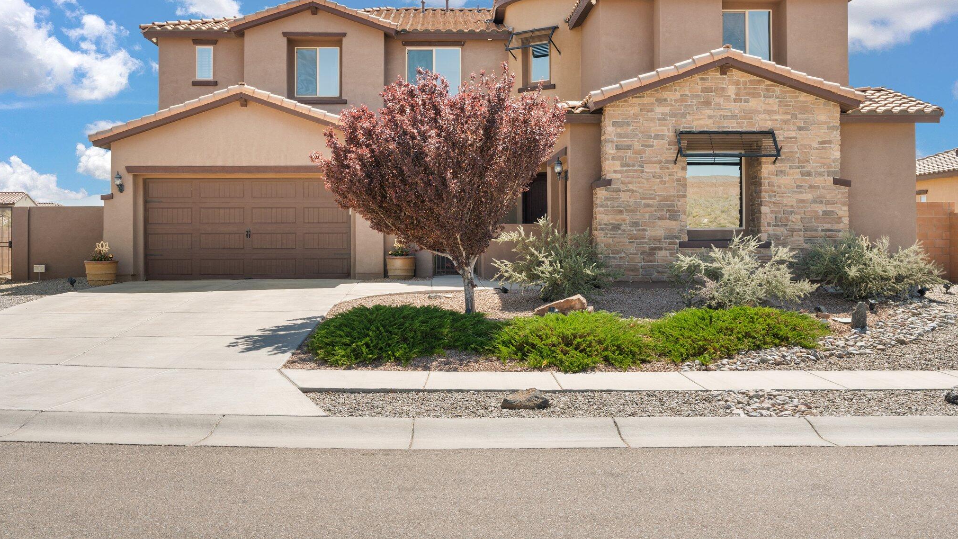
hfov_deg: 56.6
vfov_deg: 33.6
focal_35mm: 35
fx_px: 889
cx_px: 480
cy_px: 225
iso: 320
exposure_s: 1/160
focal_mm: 33
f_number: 9
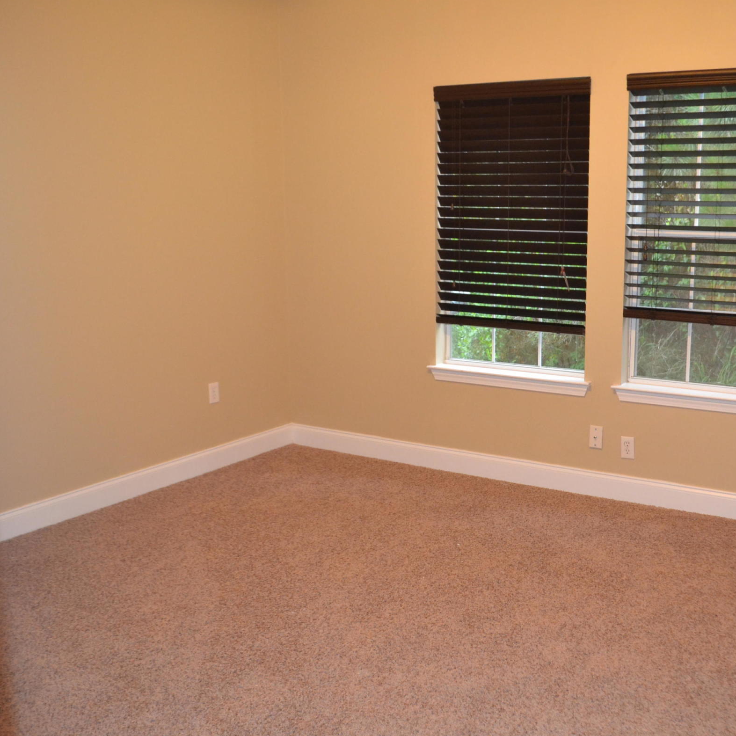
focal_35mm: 35
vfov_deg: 47.2
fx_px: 842
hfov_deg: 46.6
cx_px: 479
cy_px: 372
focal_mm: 18
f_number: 3.5
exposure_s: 1/60
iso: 1600
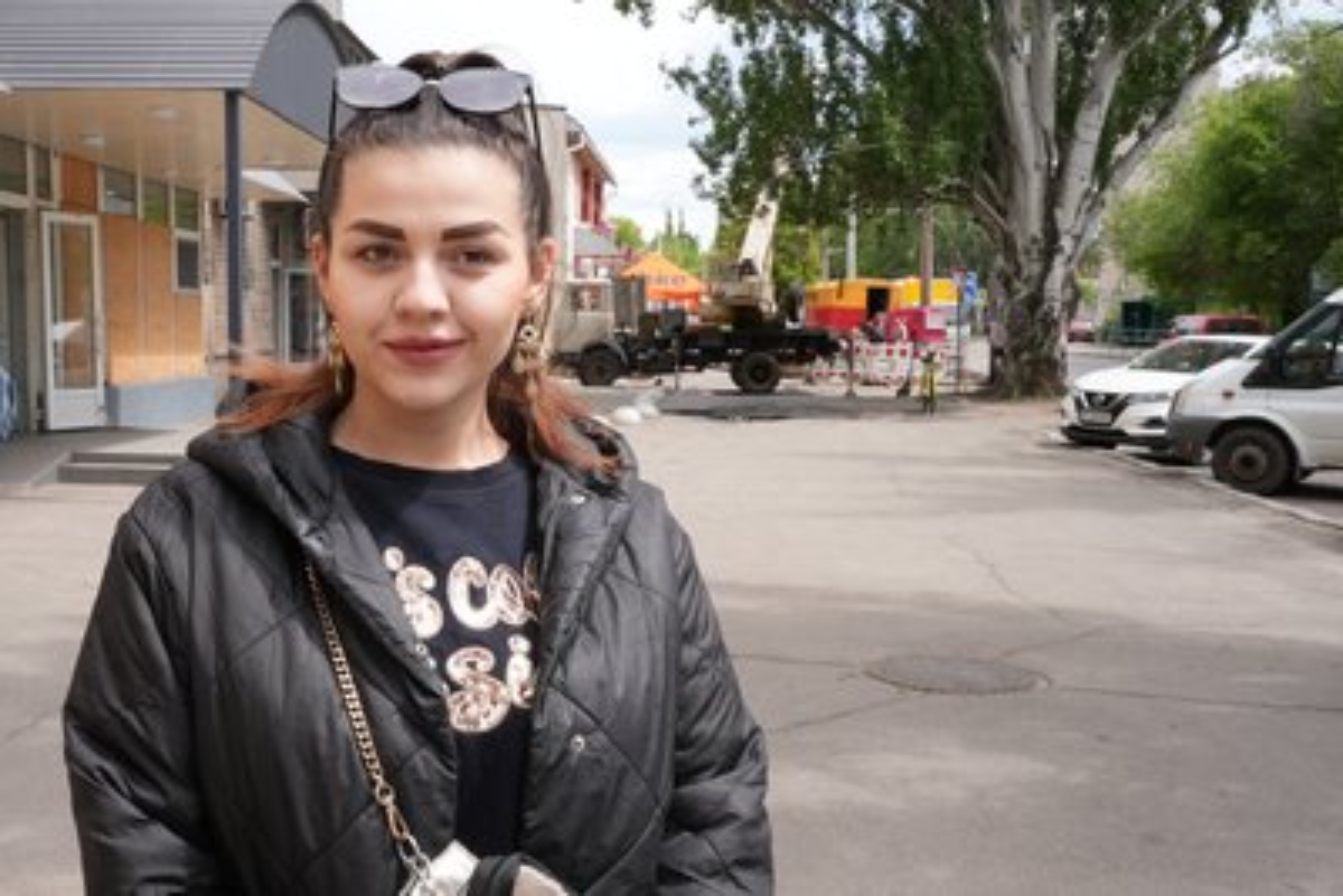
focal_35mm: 36
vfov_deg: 36.9
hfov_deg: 53.1
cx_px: 672
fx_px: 1343
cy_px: 448
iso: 800
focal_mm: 36
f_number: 22
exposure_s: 1/100
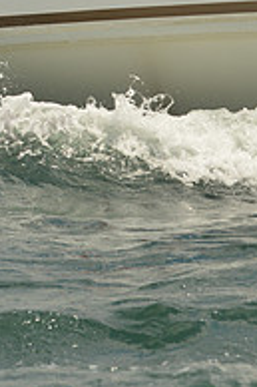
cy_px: -186
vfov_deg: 7.9
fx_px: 2757
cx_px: 176
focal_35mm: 257
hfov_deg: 5.3
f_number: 7.1
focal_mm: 86
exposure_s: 1/800
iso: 400
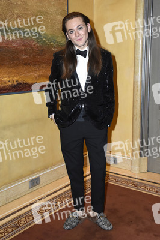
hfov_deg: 29.8
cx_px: 80
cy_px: 120
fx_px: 300
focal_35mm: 45
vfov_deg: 43.6
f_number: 4.5
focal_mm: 30
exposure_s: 1/160
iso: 1600
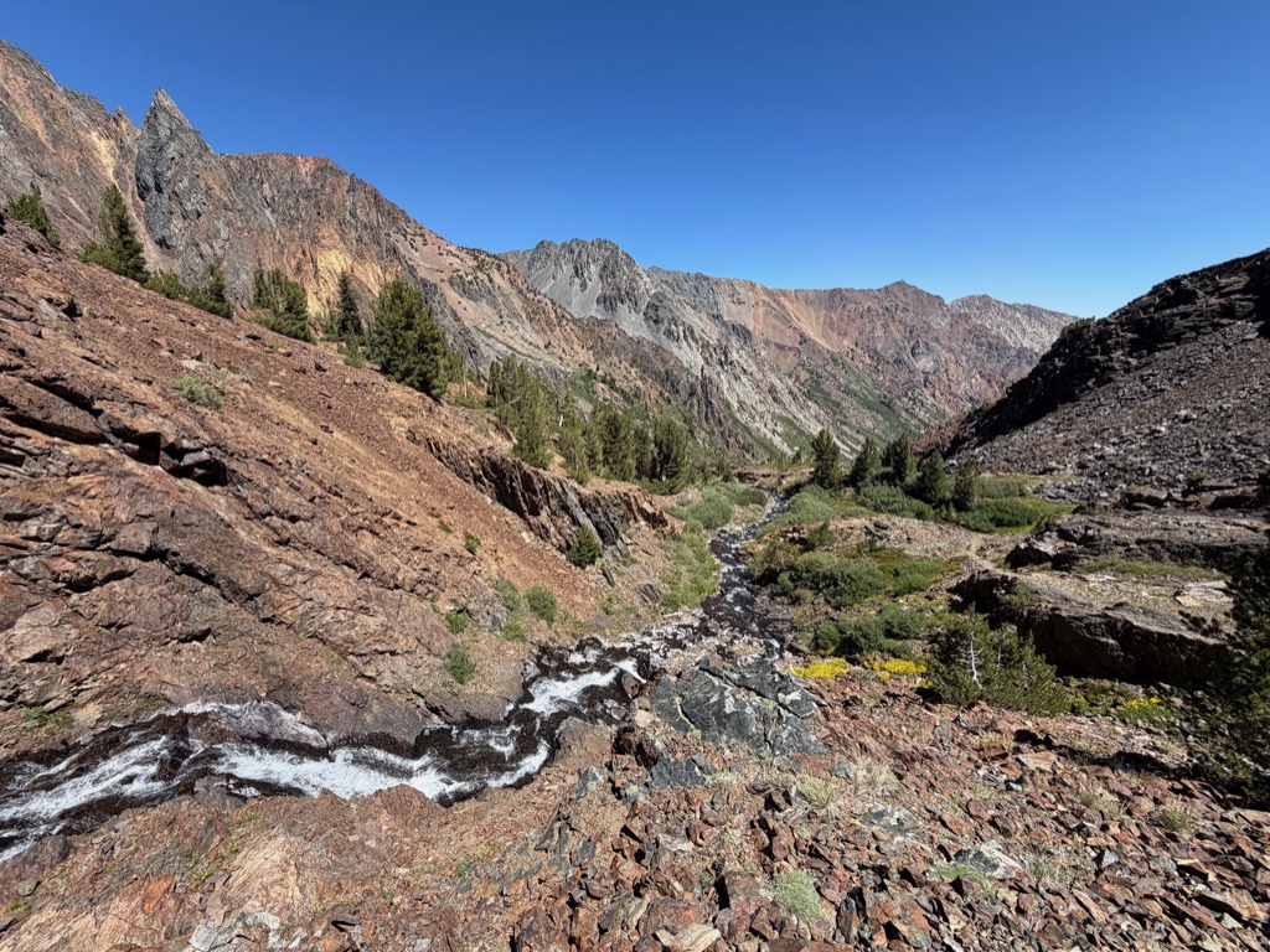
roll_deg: +2.3
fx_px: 514
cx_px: 635
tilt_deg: -13.8
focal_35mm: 14
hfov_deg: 102.1
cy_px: 476
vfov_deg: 85.7
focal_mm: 2.22
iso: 32
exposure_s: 1/770
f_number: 2.2
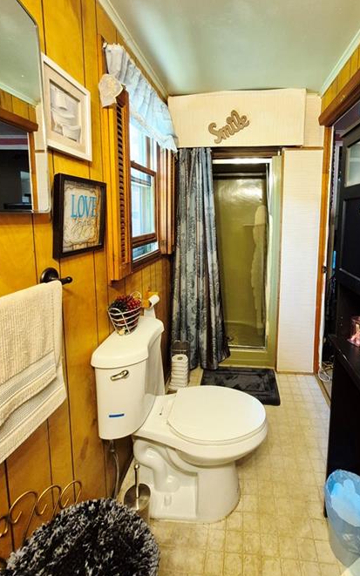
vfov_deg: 97.3
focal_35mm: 16
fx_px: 251
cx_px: 224
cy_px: 251
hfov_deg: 70.1
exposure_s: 1/60.2
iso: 400
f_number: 2.2
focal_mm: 1.74
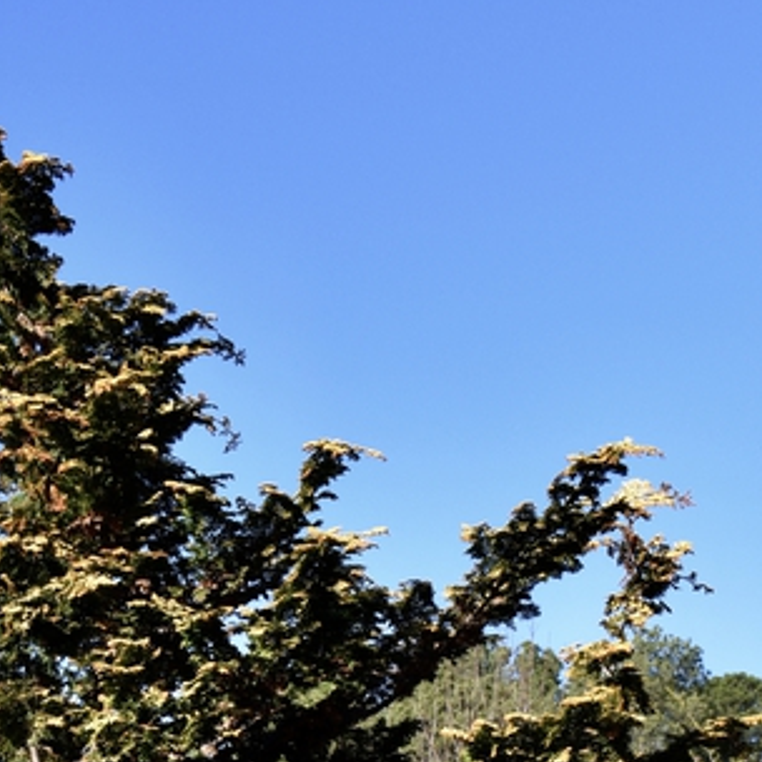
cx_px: -14
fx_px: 2676
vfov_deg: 14.9
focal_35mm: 107
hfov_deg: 15.9
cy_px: 1173
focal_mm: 25
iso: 200
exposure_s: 1/250
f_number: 8
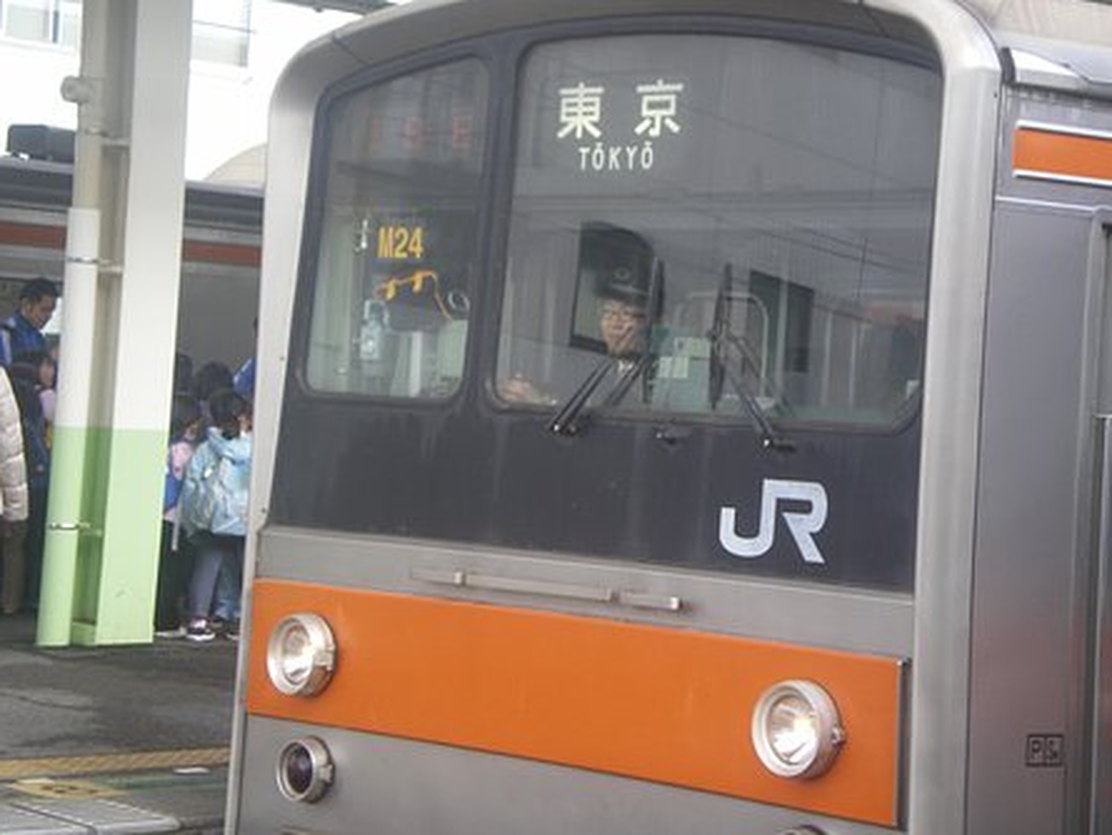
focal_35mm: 100
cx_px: 612
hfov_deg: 19.6
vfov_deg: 14.8
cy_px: 358
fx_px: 3213
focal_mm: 14.3
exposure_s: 1/50
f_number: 5.1
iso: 100
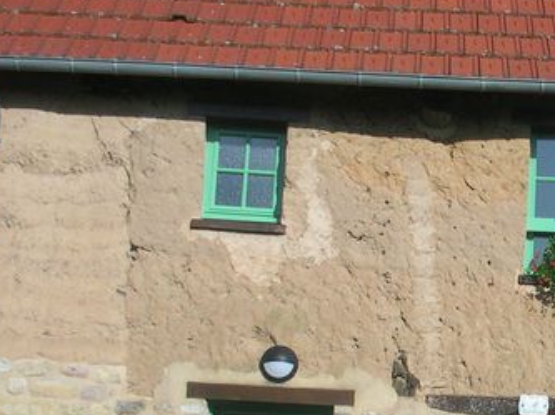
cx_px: 572
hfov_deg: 21.2
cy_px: 318
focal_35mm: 89
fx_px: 1425
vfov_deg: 16.5
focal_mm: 5.6
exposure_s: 1/561
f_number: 4.5
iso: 100
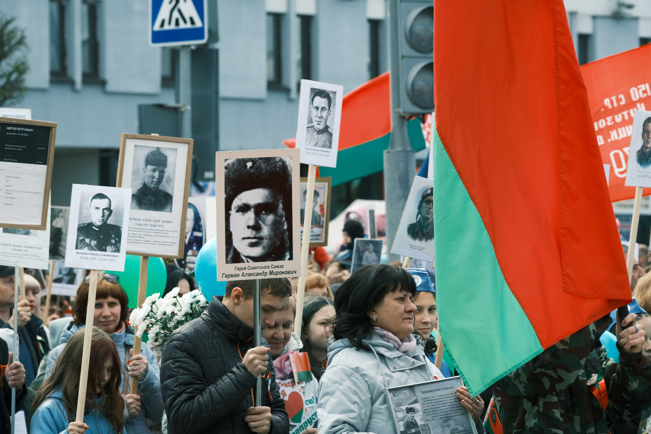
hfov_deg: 12.5
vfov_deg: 8.4
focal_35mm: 164
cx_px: 326
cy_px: 217
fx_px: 2966
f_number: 6.4
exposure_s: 1/200
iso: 200
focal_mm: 109.5
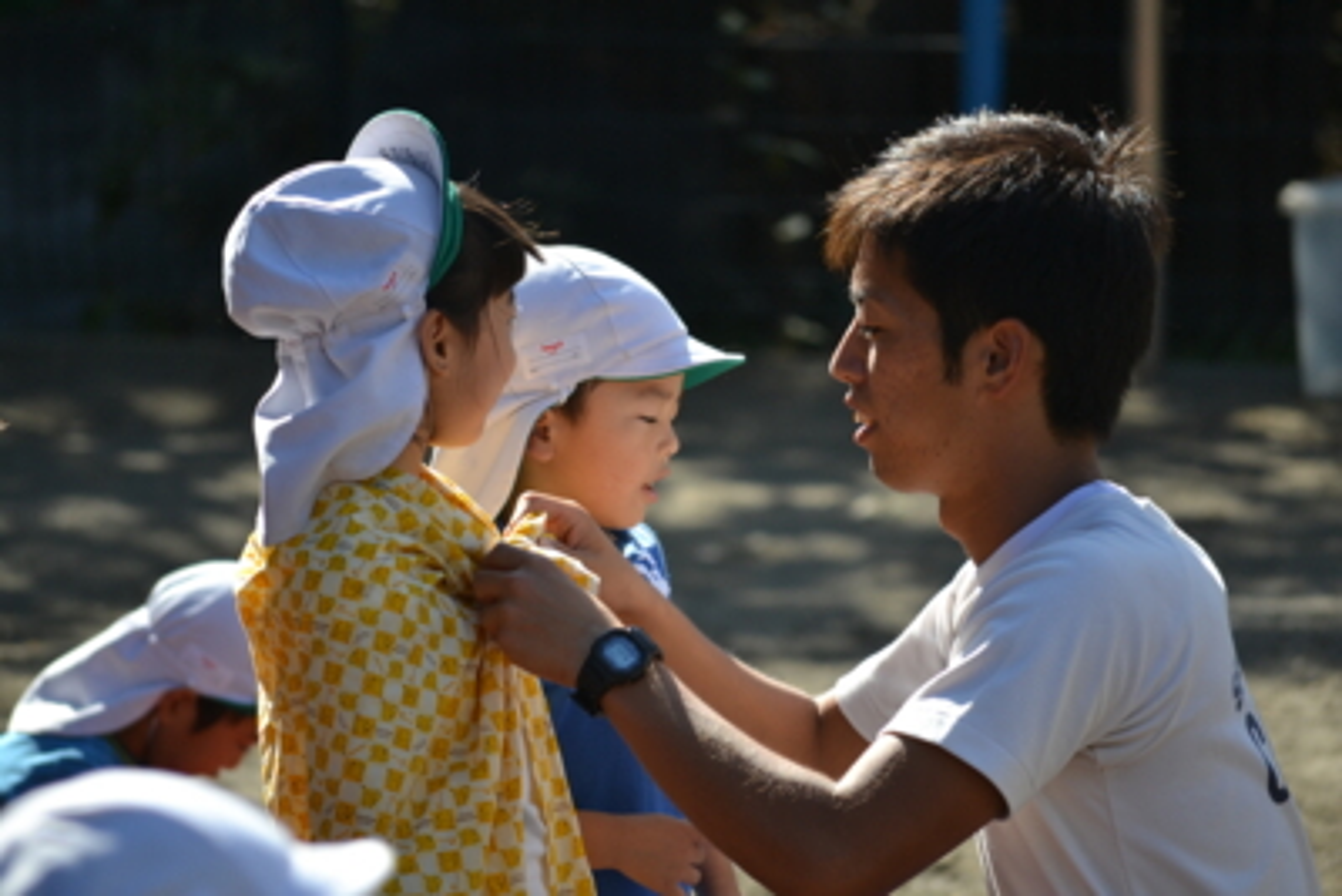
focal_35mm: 300
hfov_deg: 6.9
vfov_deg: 4.6
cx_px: 671
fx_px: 11187
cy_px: 448
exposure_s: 1/500
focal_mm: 200
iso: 320
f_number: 5.6
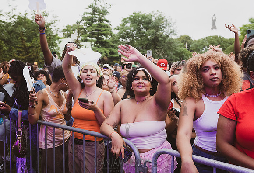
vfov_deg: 39.1
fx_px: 244
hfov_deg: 54.9
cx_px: 118
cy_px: 90
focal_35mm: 34
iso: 4000
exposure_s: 1/400
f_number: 4
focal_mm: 32
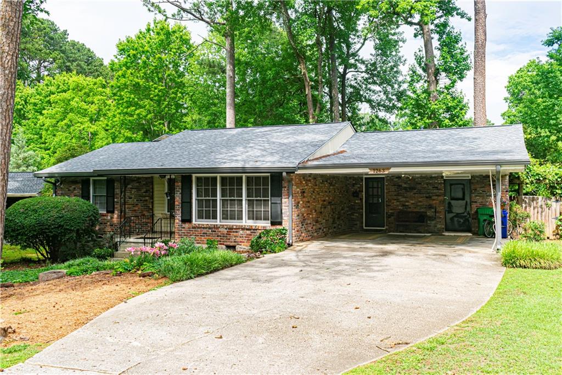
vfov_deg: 38.3
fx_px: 538
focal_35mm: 34
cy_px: 188
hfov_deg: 55.1
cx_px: 281
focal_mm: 23
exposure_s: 1/250
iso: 200
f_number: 8
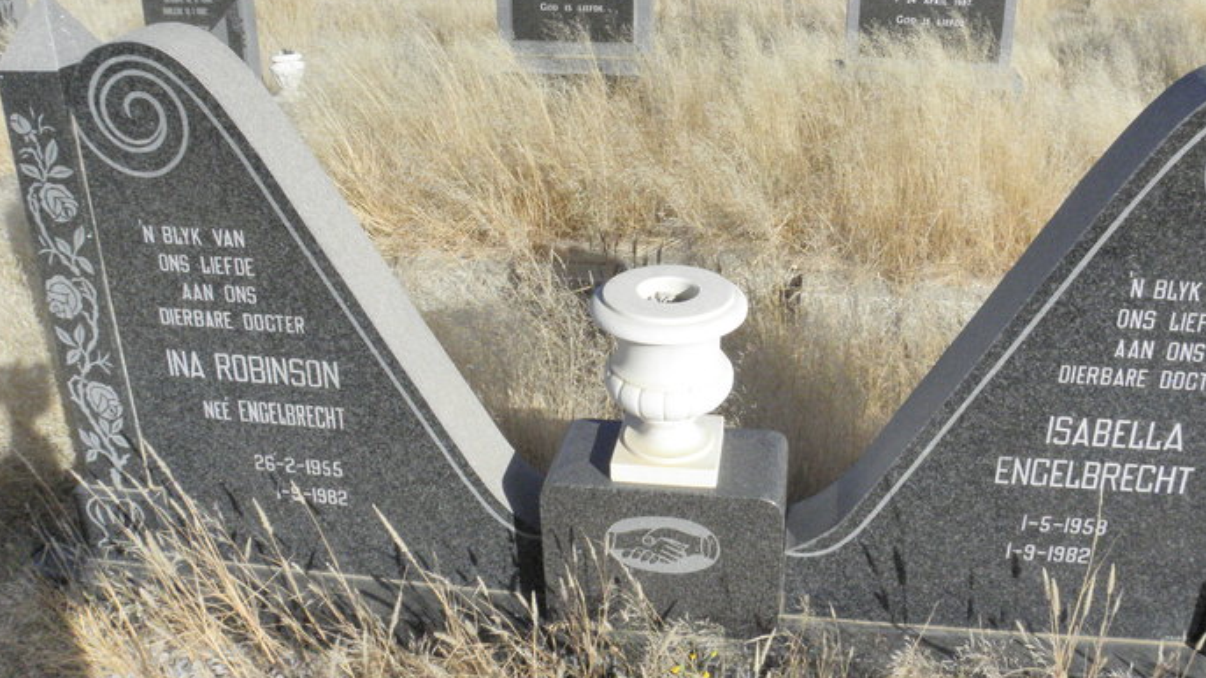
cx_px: 662
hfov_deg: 59.4
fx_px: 1055
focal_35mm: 33
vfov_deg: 35.4
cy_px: 249
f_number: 6.3
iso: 200
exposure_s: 1/1000
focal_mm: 4.6
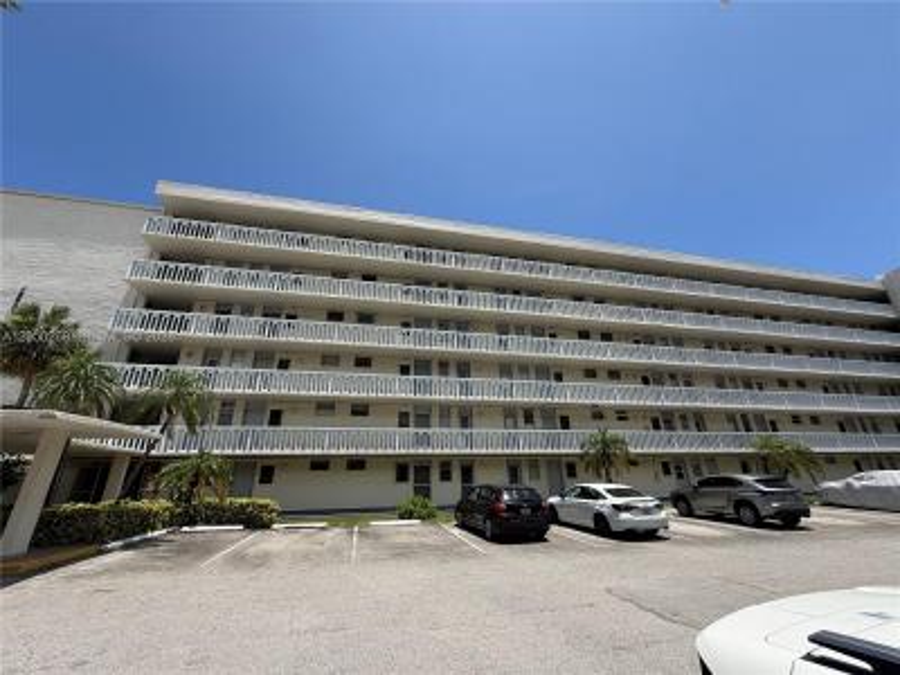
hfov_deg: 102.1
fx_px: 364
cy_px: 338
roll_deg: +2.2
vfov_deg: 85.7
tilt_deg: +19.5
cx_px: 450
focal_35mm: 14
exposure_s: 1/1312
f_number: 2.2
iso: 20
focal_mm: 2.22
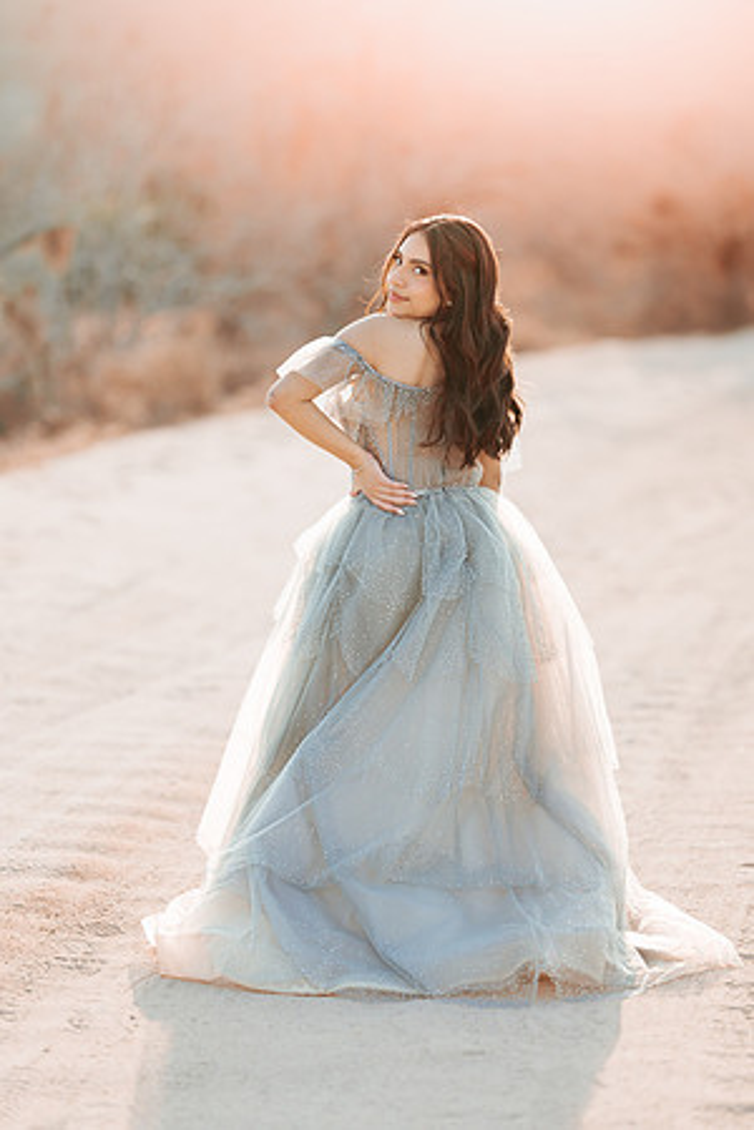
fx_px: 4241
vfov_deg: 15.2
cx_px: 377
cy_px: 565
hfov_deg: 10.2
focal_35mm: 135
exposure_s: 1/2000
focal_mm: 135
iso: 100
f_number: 1.8
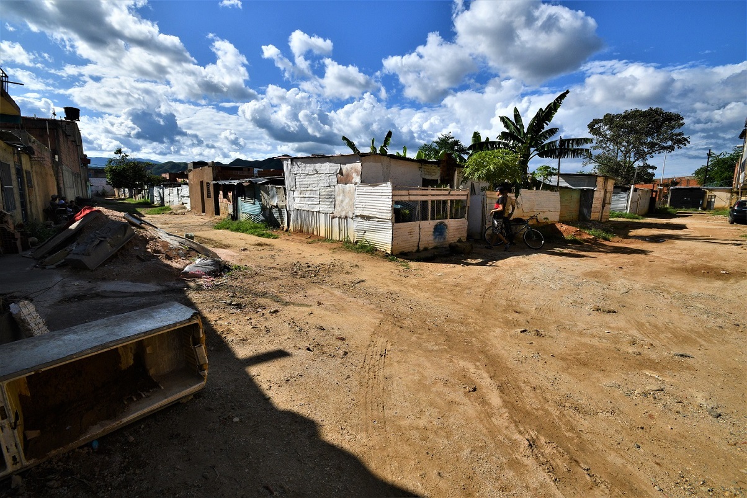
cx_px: 374
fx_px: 311
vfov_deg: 77.3
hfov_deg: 100.4
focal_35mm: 15
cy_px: 249
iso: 400
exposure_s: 1/640
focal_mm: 10
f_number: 13
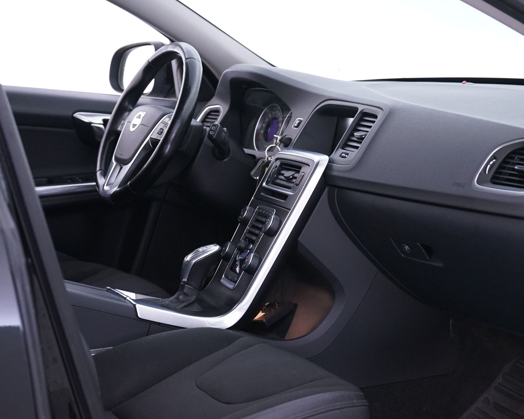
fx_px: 1117
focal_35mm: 72
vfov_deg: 21.3
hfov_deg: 26.4
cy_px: 209
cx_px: 305
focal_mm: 63
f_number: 6.3
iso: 3200
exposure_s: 1/10
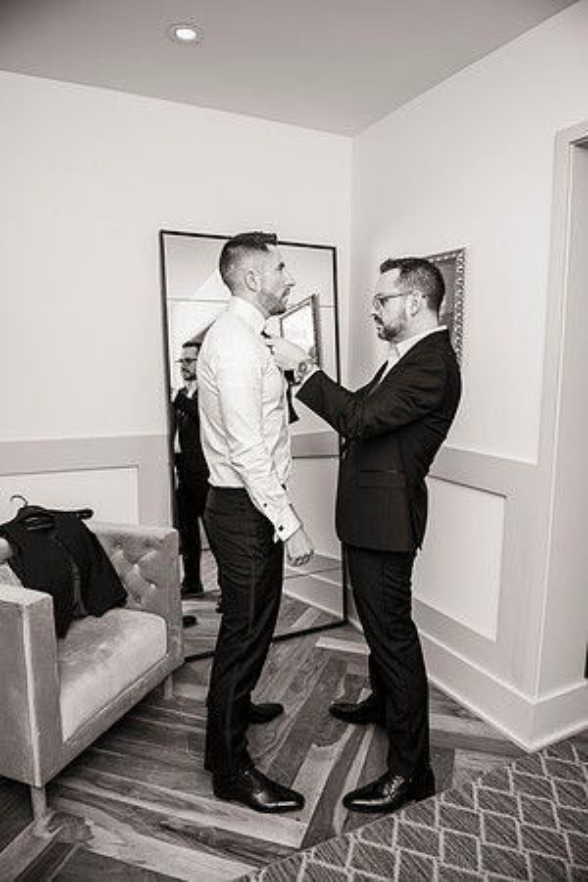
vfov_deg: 73.7
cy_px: 441
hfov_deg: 53.1
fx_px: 588
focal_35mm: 24
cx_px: 294
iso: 800
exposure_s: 1/125
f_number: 3.5
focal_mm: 24
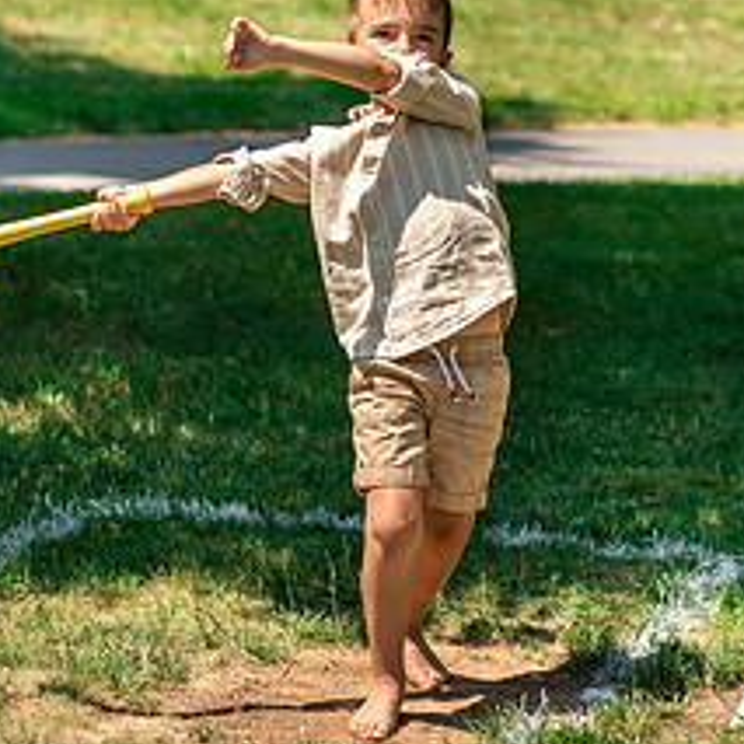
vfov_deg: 8.8
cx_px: 751
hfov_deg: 8.8
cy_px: 79
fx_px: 4790
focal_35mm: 197
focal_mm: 85
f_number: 3.5
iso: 320
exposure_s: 1/2500
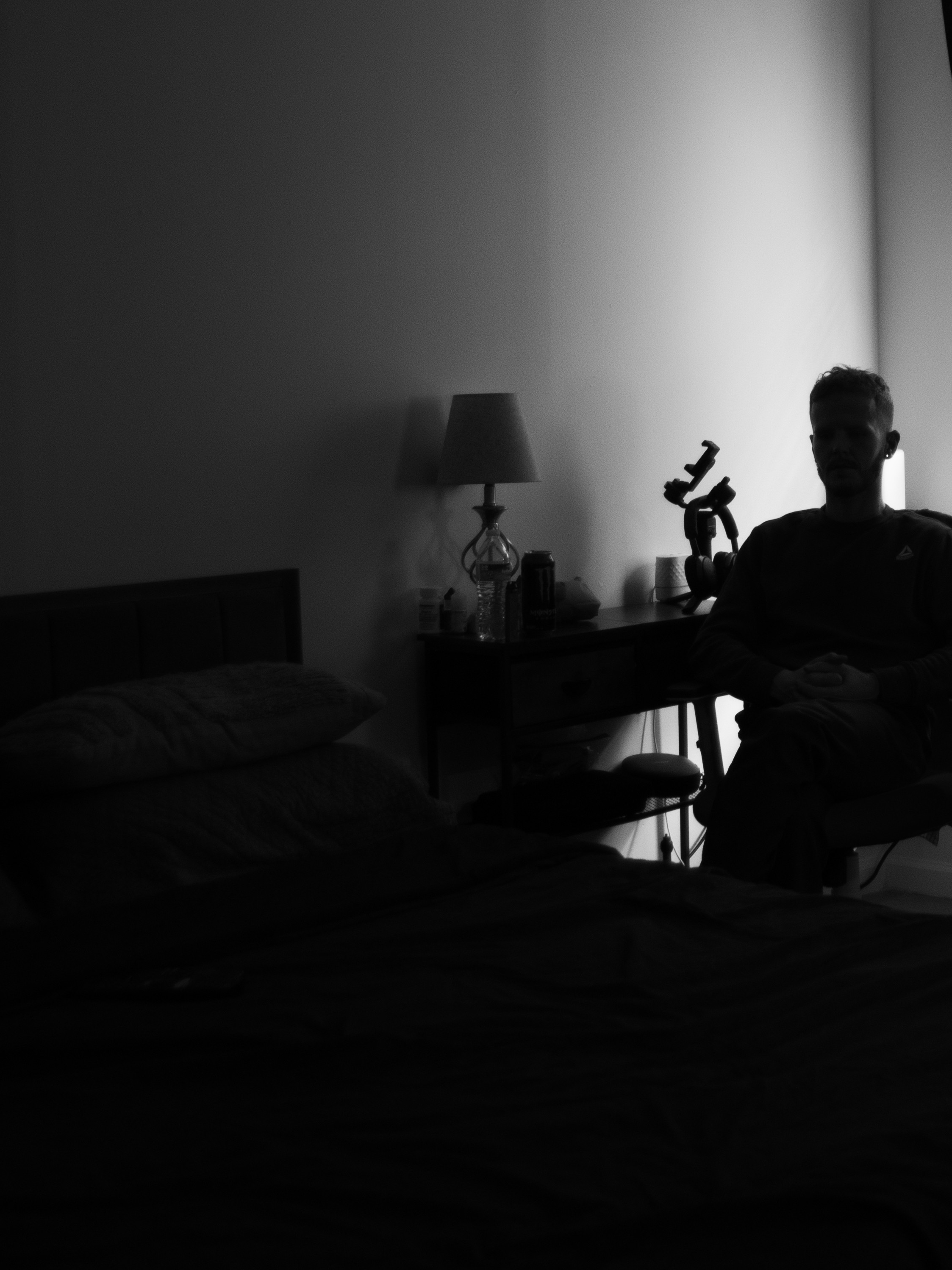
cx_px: 891
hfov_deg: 25.2
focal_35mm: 56
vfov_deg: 34.2
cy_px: 474
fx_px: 2054
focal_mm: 29
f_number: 4
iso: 800
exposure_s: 1/50
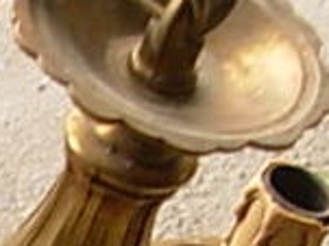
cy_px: 573
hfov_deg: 7.6
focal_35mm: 252
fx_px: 2393
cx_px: -248
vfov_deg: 5.7
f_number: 2.9
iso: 50
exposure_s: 1/49.4
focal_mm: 6.3
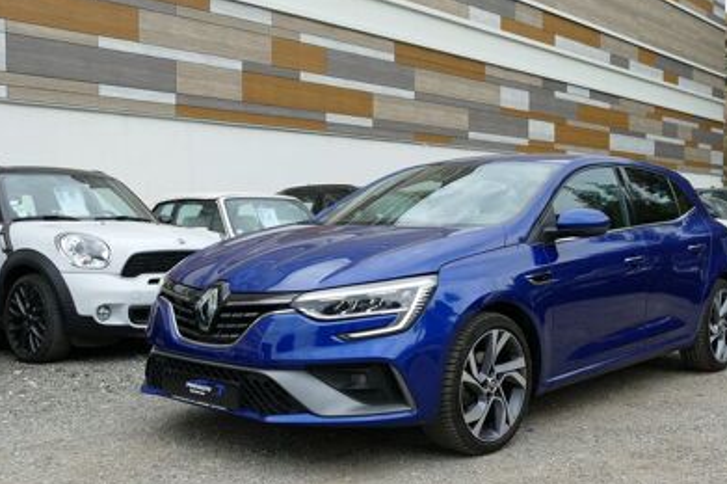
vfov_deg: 31.1
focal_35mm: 43
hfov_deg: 45.3
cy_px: 255
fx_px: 868
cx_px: 426
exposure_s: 1/500
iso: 125
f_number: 3.1
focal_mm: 12.64
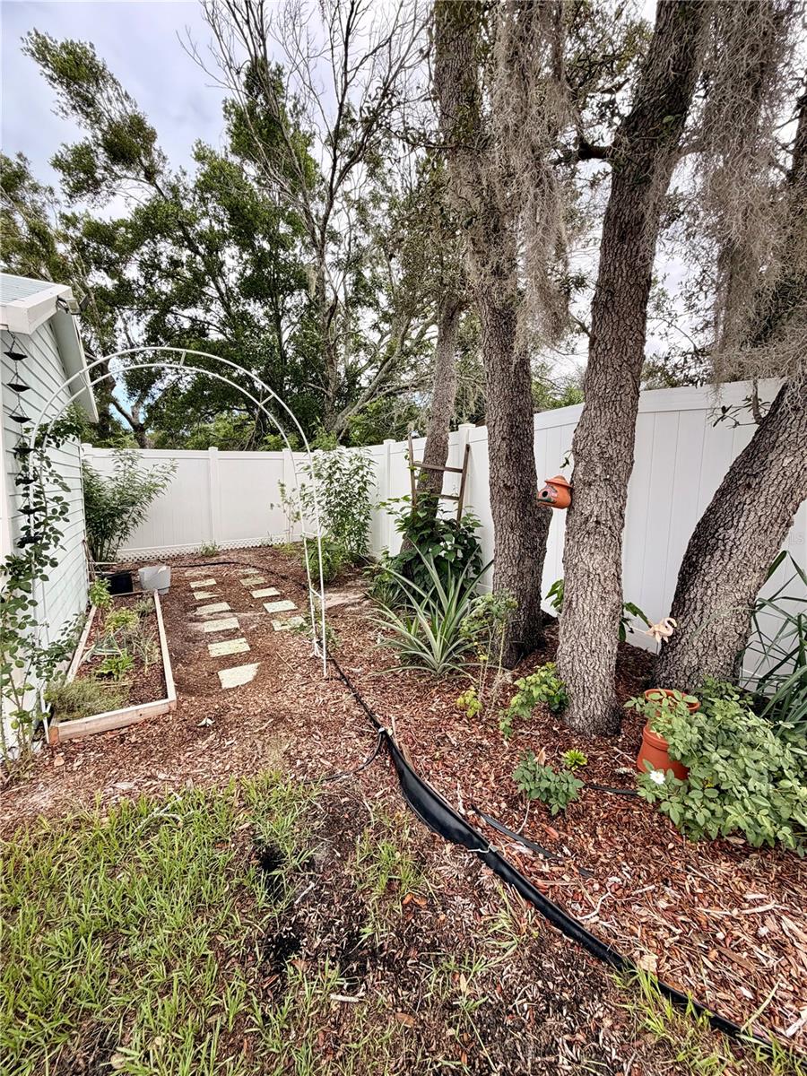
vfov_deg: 102.1
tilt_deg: -6.2
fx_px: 435
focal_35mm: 14
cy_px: 538
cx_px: 404
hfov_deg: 85.7
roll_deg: -1.8
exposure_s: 1/638
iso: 40
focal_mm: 2.22
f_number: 2.2
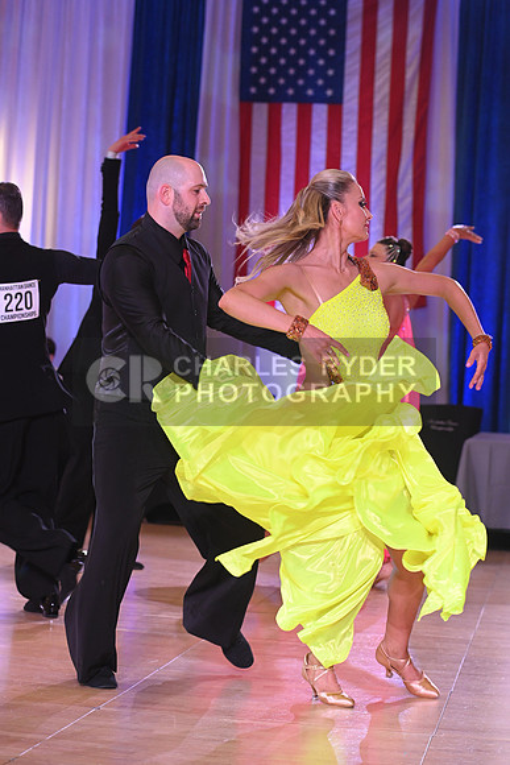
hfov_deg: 14.0
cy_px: 382
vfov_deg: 20.8
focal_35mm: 98
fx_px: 2081
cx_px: 255
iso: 2000
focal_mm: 98
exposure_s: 1/250
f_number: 5
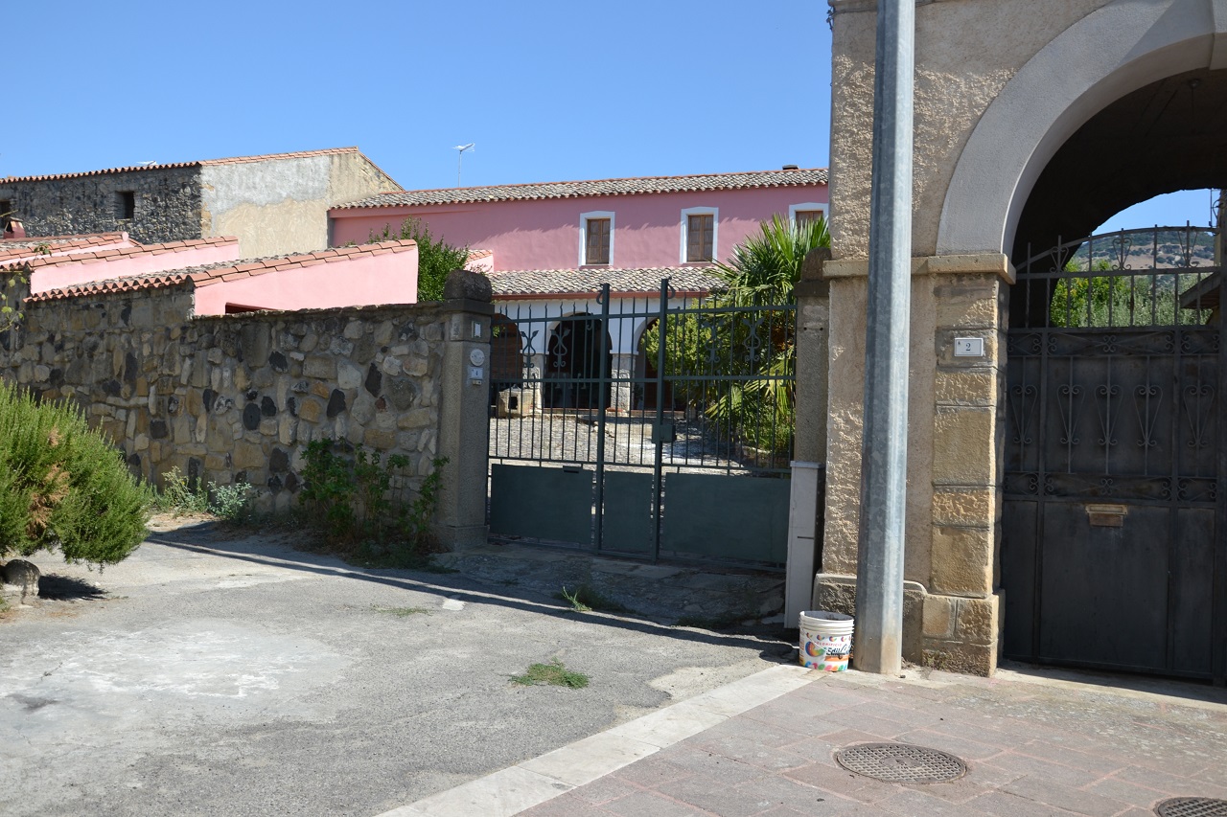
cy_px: 408
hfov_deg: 59.5
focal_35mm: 32
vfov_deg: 41.7
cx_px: 614
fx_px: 1073
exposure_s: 1/160
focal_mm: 21
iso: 100
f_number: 6.3
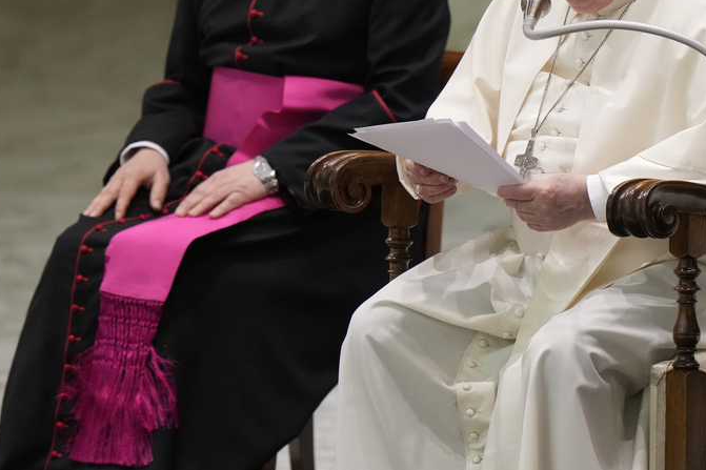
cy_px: 211
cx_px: 586
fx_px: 22899
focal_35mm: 1168
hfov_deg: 1.8
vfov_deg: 1.2
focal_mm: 560
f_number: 4
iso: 3200
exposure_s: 1/400
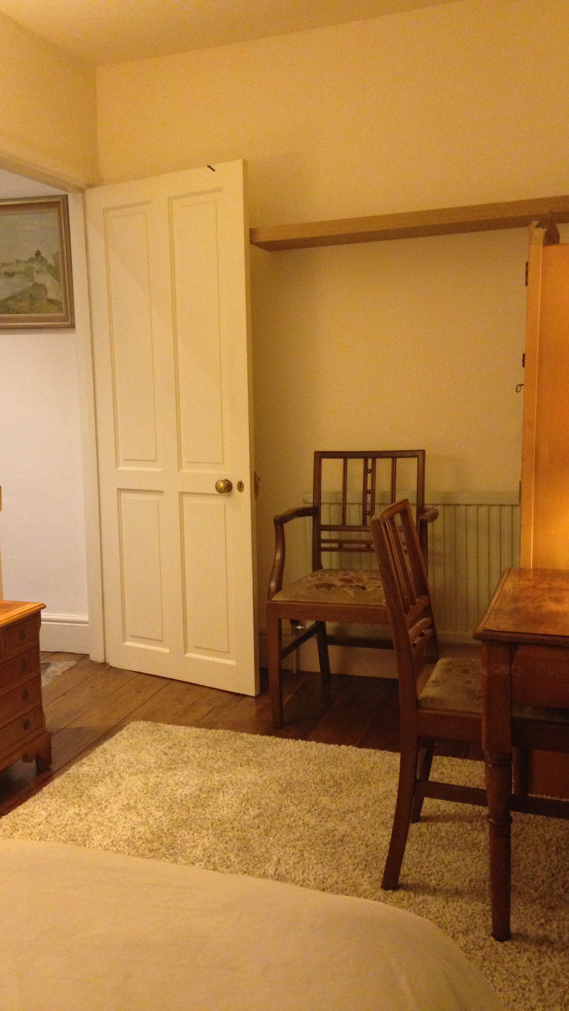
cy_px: 506
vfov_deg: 55.3
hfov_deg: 32.8
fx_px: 966
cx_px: 233
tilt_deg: -8.1
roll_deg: +0.5
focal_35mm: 36
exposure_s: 1/15
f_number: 2.4
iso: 400
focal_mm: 4.12
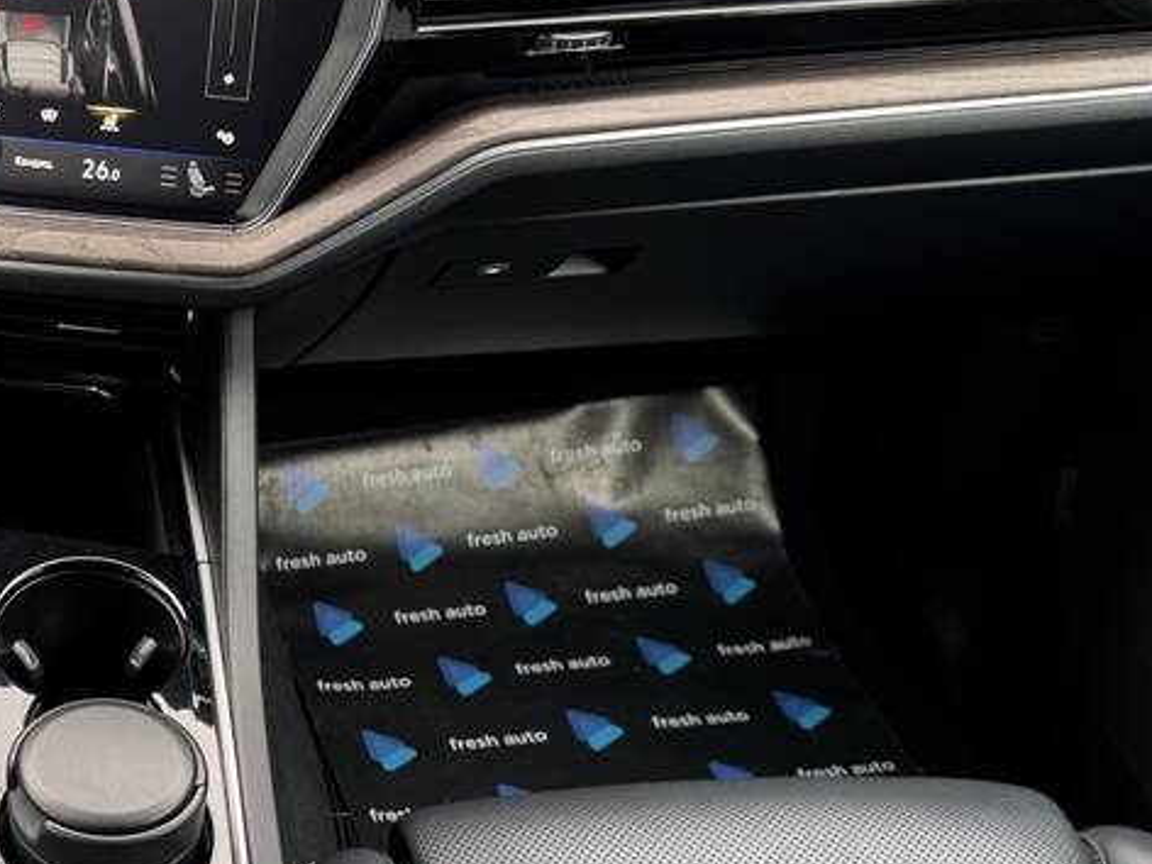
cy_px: 476
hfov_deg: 29.6
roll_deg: -0.9
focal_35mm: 61
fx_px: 2030
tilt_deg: -39.4
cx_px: 5
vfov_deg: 24.0
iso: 125
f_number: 1.78
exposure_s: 1/121
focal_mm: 6.76
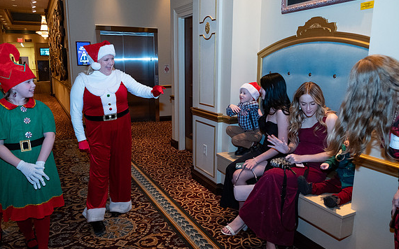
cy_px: 132
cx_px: 201
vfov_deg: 44.5
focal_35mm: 28
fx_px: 304
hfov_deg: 66.5
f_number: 2.8
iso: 2500
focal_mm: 18
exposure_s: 1/125
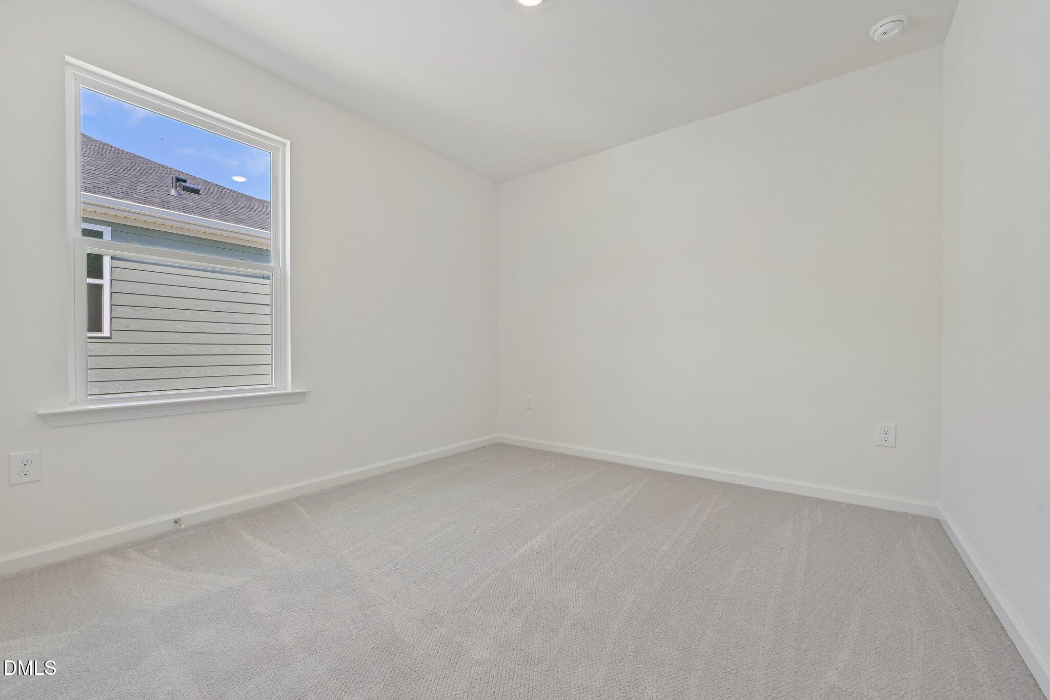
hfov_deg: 104.3
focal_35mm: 14
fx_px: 408
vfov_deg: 81.2
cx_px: 525
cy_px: 350
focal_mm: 14
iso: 100
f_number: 8
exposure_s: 1/40
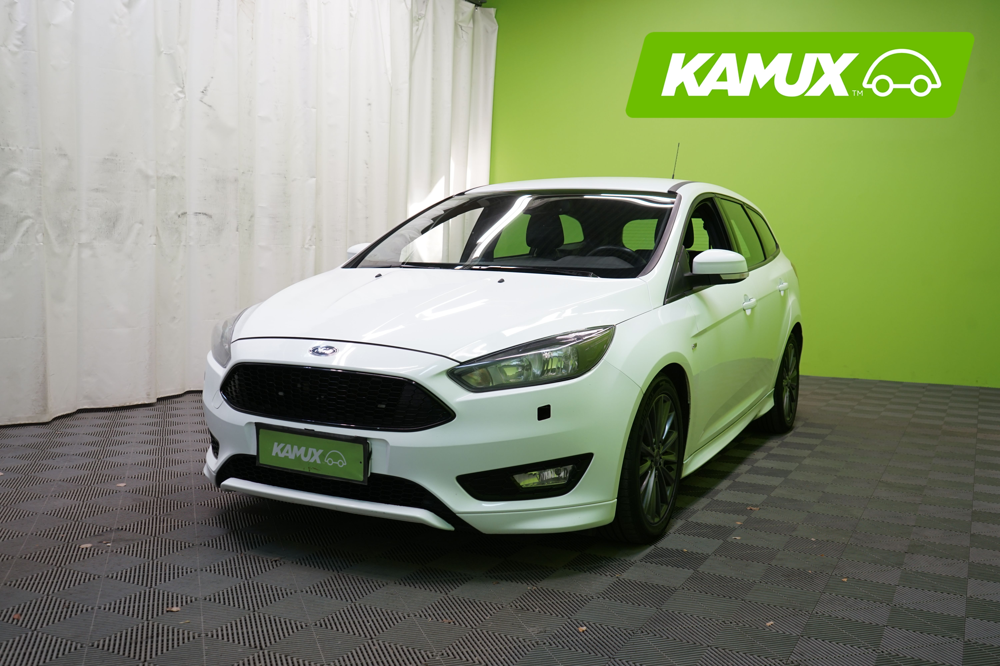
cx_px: 500
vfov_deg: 40.0
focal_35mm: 33
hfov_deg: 57.2
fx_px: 917
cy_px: 333
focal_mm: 33
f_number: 5.6
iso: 400
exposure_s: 1/50
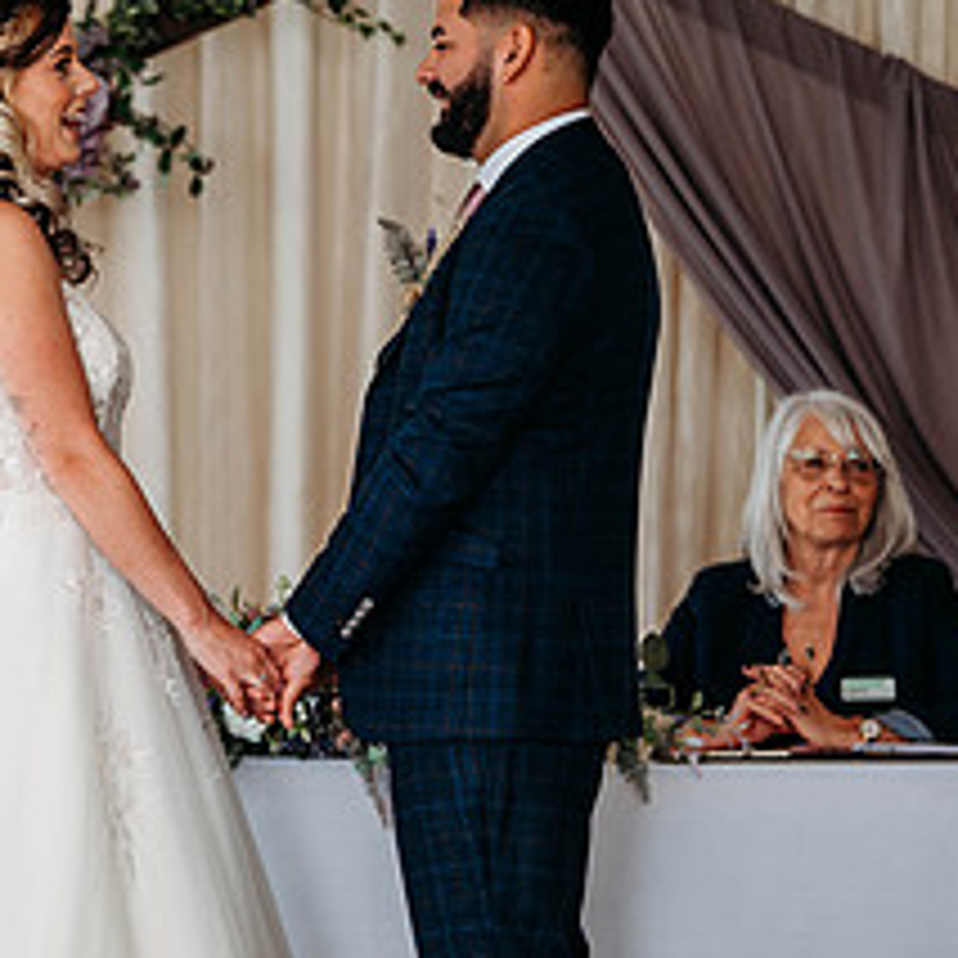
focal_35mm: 197
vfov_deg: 8.9
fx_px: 6168
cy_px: 715
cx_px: -117
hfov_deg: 8.8
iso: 160
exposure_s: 1/200
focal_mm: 85
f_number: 2
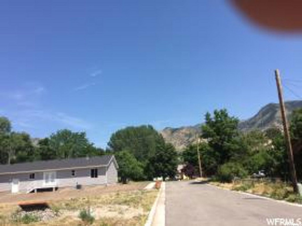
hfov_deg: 61.7
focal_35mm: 29
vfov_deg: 48.2
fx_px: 253
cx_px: 151
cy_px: 113
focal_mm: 4.15
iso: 32
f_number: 2.2
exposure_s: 1/1582
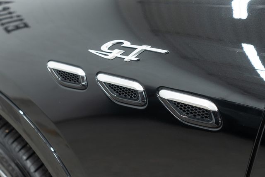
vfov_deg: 31.9
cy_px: 88
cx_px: 132
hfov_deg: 46.4
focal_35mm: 42
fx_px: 309
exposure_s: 1/40
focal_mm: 28
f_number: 3.2
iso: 500
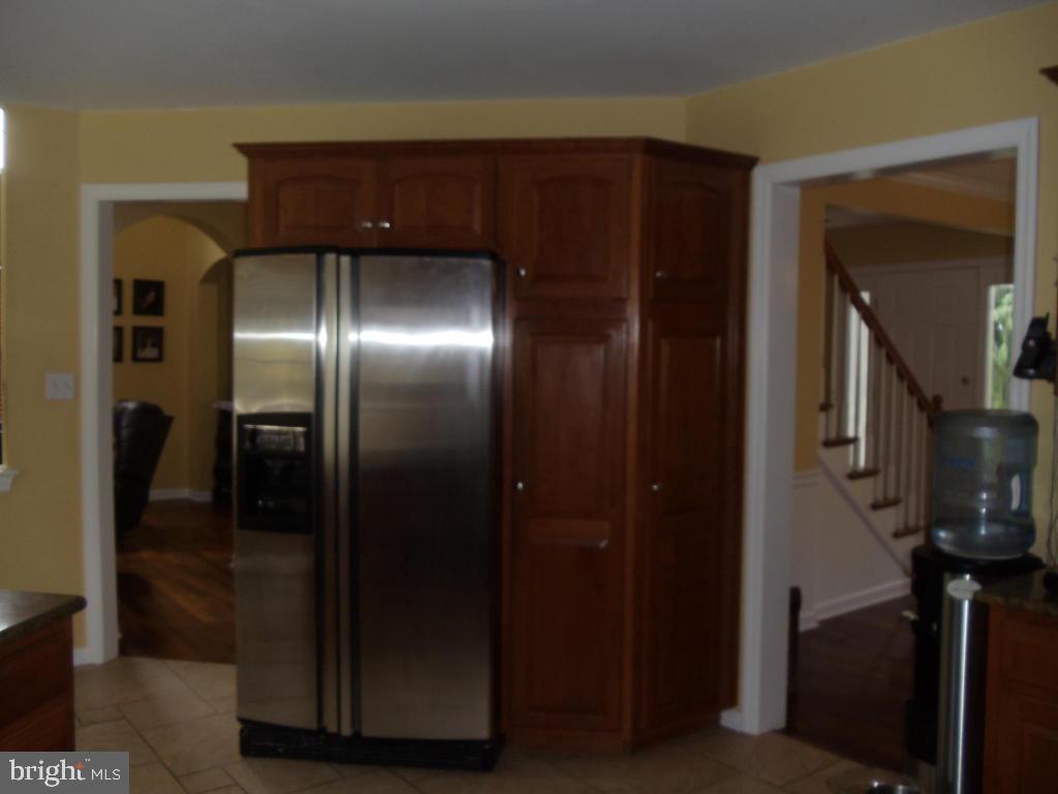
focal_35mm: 44
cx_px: 529
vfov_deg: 32.9
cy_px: 397
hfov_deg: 42.9
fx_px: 1345
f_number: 3.5
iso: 100
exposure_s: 1/30
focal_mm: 6
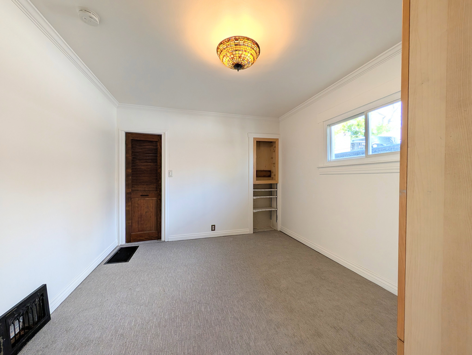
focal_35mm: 12
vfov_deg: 94.6
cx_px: 236
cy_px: 178
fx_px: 164
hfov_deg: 110.5
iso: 49
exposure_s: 1/142
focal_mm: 2.02
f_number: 1.7
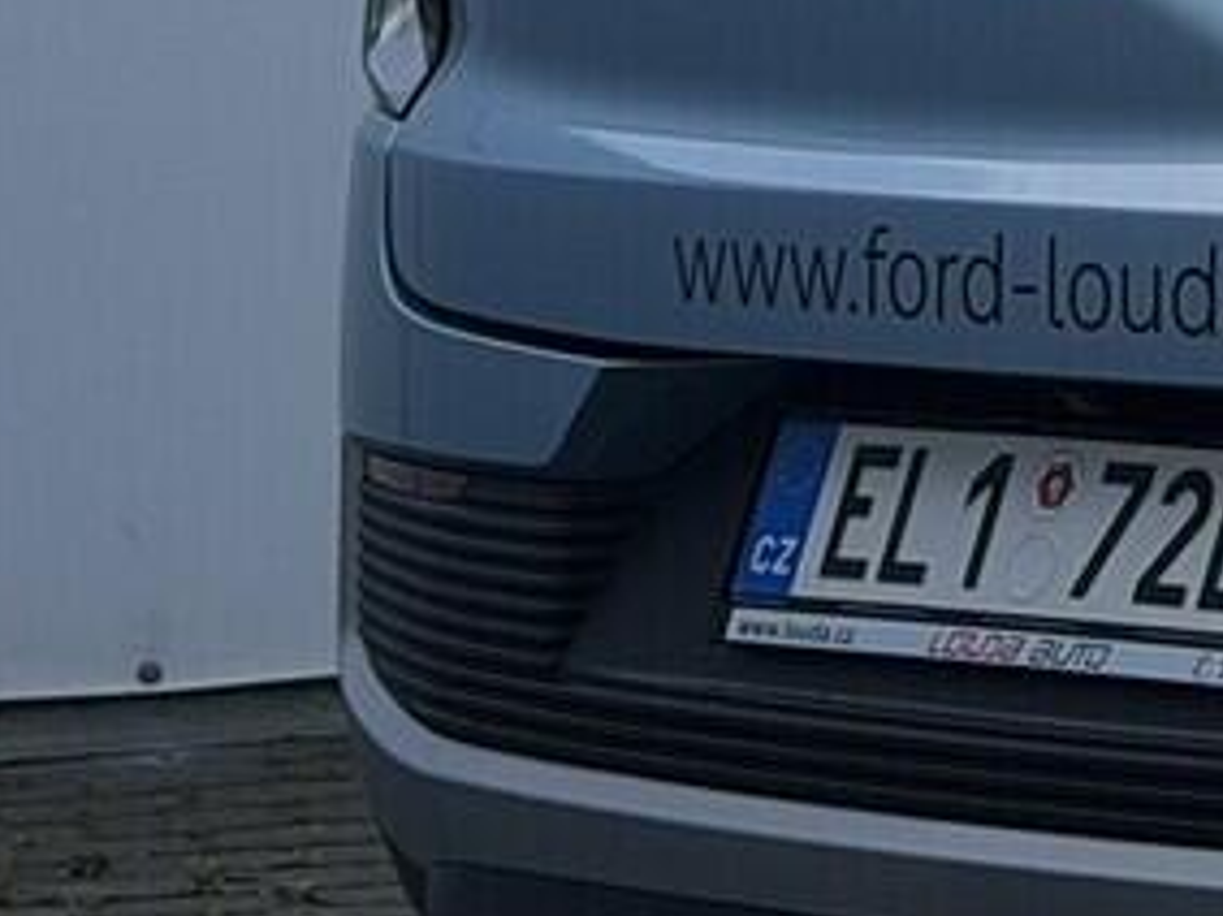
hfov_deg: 7.5
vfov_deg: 6.0
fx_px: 8617
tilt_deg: -0.8
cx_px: 2991
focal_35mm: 244
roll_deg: +2.7
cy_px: -410
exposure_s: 1/4329
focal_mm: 6.76
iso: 64
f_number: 1.78
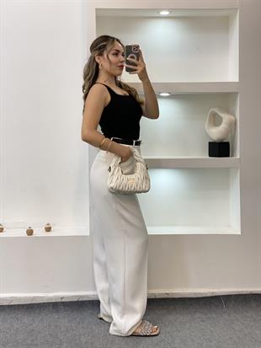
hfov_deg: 28.0
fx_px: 522
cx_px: 130
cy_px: 174
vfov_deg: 36.8
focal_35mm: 52
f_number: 2
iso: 64
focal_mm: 6
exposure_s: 1/100
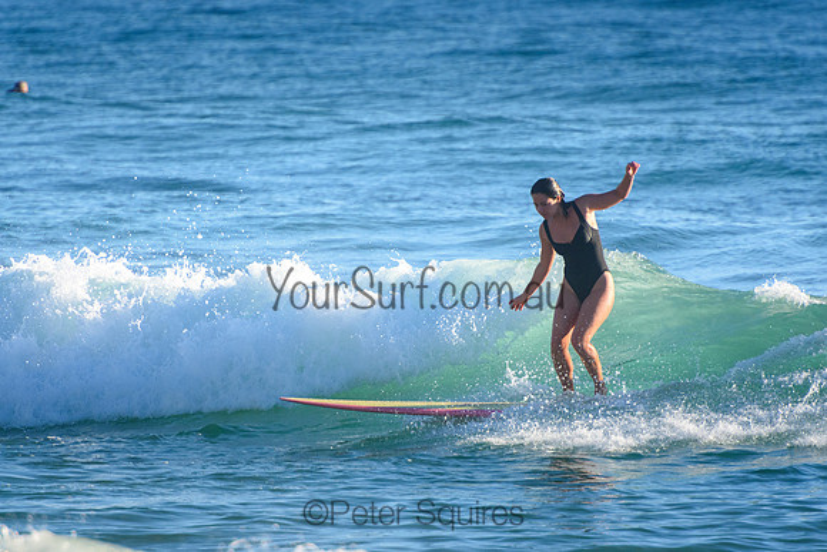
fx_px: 13786
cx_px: 414
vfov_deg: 2.3
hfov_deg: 3.4
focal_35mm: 600
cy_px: 276
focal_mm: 400
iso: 640
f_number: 5.6
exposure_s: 1/2500
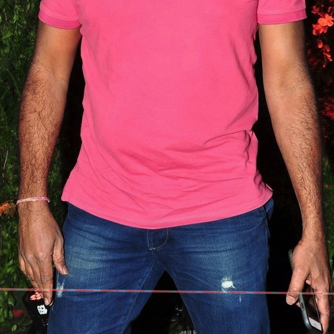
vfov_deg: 21.9
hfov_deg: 22.5
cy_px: 22
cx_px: 186
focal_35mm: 77
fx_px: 841
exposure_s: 1/125
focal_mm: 30
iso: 200
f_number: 9
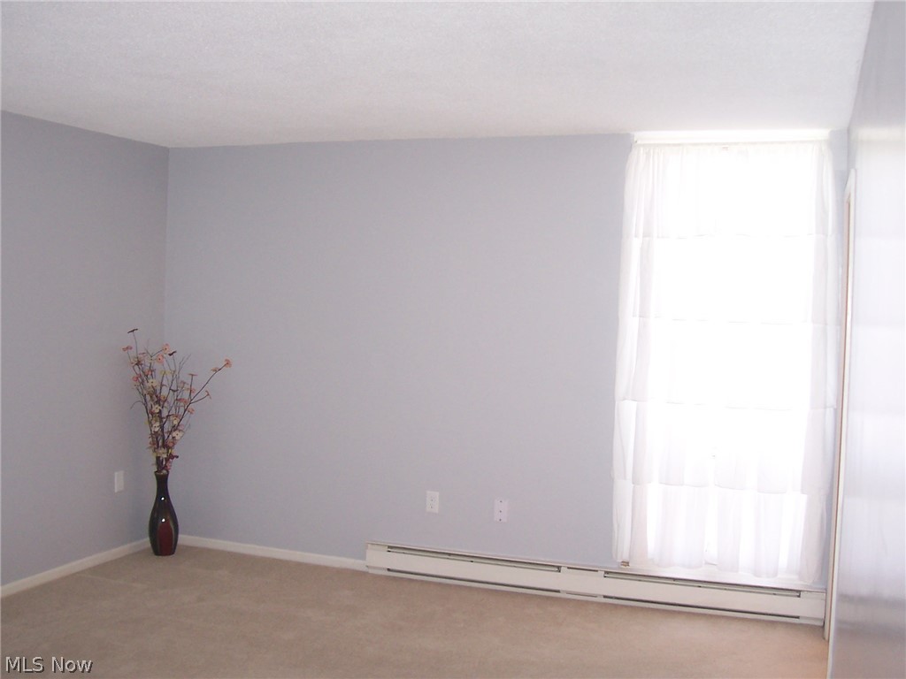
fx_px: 968
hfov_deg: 50.1
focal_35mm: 37
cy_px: 340
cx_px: 453
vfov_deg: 38.7
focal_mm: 5.6
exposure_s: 1/60
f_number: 2.8
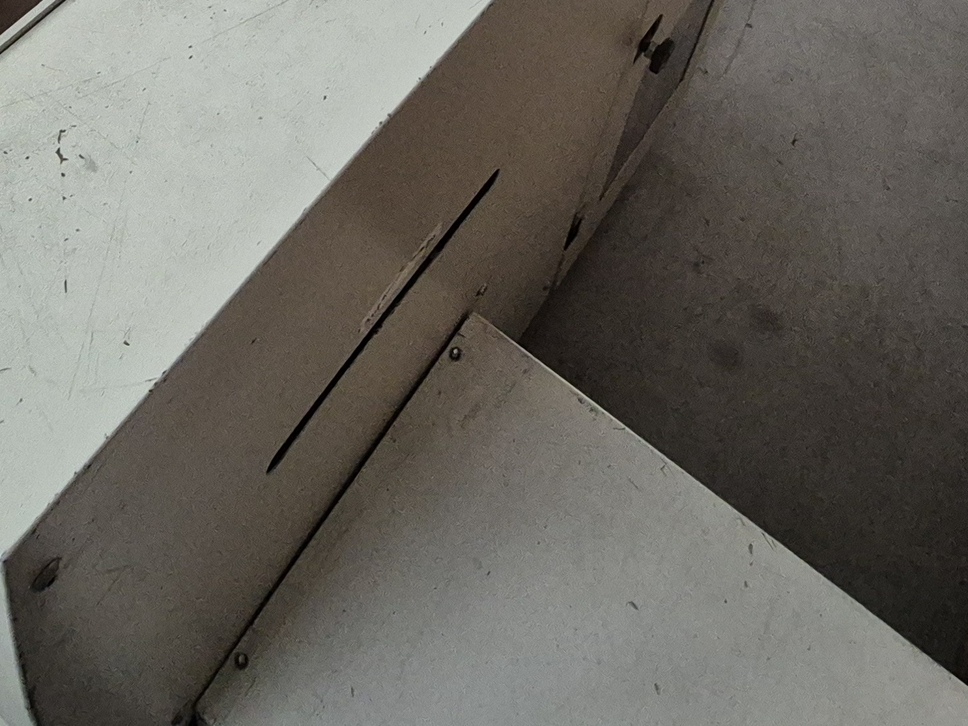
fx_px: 979
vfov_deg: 33.1
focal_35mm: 35
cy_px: -151
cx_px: 297
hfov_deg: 51.3
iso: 1000
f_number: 2.2
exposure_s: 1/50
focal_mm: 2.2
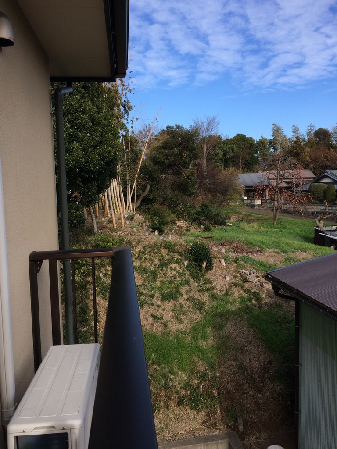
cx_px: 168
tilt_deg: -8.3
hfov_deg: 48.2
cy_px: 224
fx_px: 376
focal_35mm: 29
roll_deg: +2.7
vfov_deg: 61.7
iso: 32
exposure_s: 1/1466
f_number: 2.2
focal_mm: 4.15
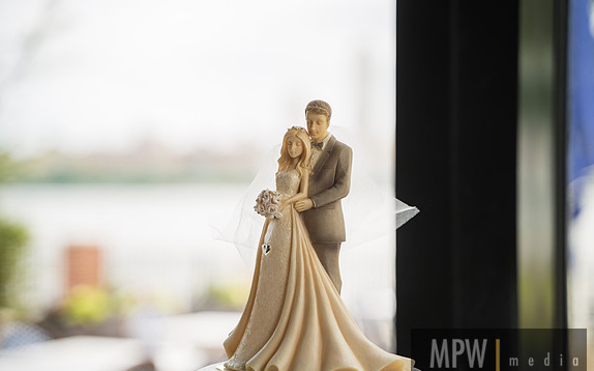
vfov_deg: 16.5
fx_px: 1278
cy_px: 193
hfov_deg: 26.2
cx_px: 296
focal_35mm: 79
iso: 100
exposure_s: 1/250
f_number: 2.8
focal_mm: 75
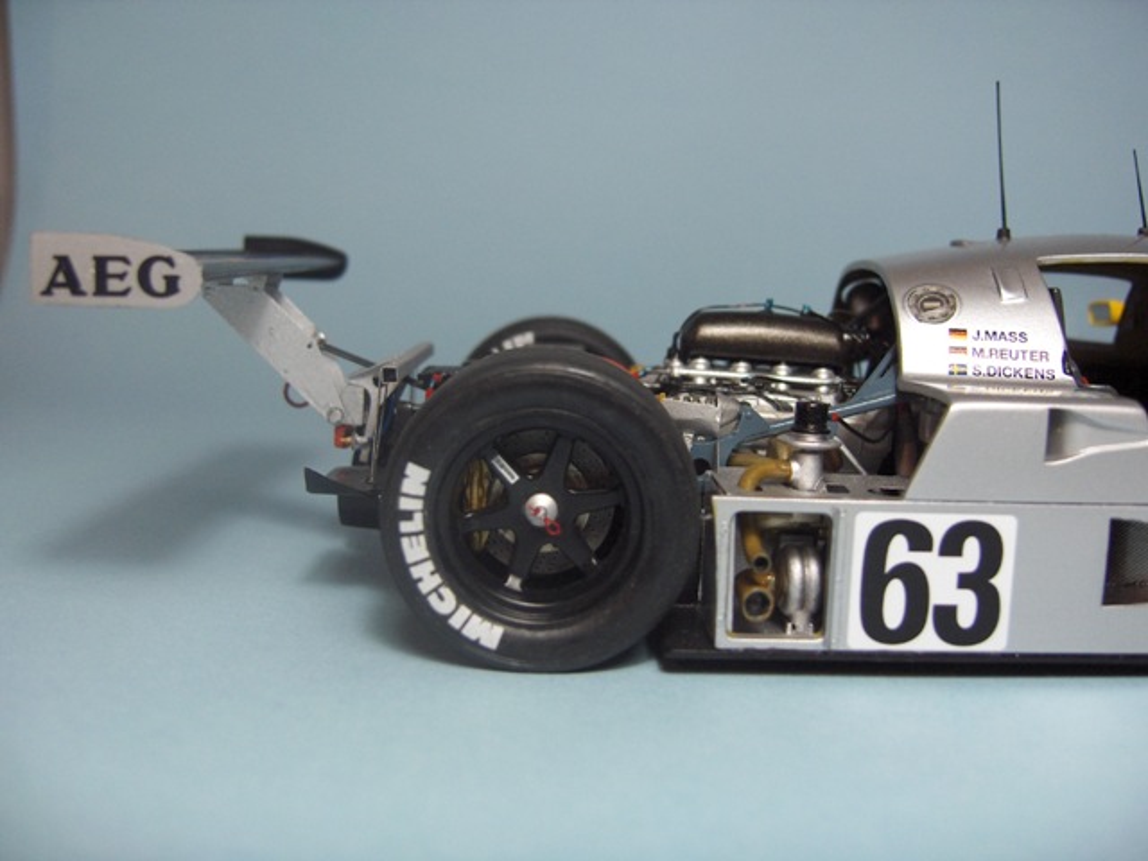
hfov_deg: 47.9
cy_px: 430
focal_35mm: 39
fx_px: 1293
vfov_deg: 36.8
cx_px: 574
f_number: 2.8
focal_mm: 8
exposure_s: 1/124
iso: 132
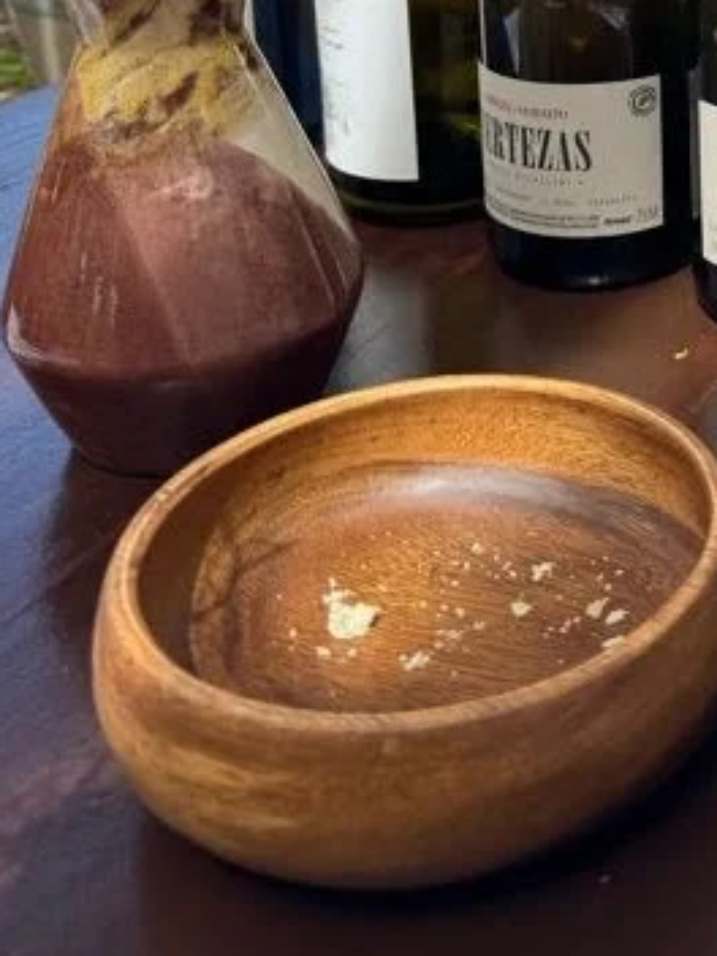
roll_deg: -1.0
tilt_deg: -16.4
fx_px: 1574
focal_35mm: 57
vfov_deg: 30.6
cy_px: -68
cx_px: 846
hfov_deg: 23.6
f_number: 1.78
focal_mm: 6.76
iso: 80
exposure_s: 1/1172
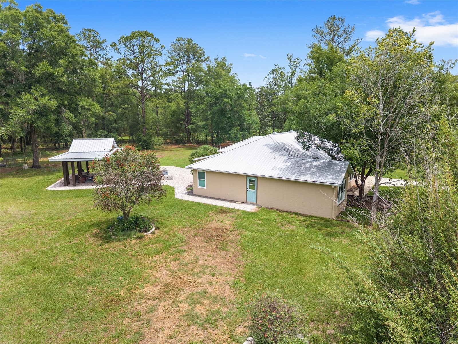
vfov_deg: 56.8
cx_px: 229
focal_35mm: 24
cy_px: 172
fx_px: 318
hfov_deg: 71.6
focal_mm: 8.67
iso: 260
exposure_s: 1/5000
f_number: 1.8
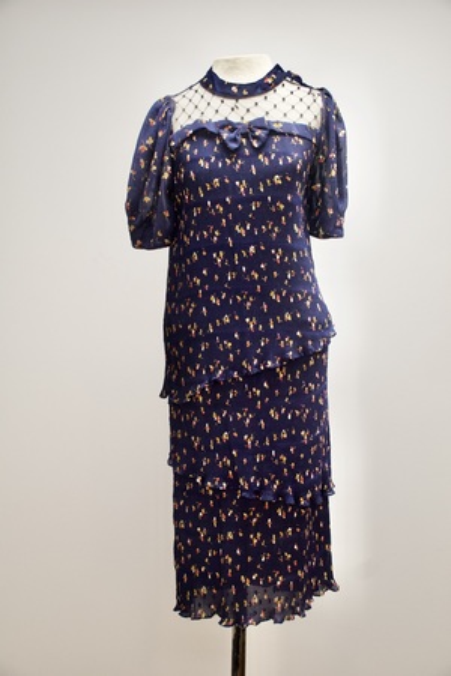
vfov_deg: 49.6
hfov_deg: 34.2
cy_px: 338
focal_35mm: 39
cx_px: 226
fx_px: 733
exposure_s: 1/200
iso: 1600
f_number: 3.8
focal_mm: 26
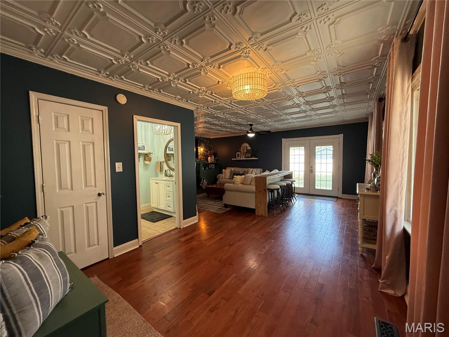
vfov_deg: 85.7
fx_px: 182
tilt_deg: -3.5
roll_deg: +1.1
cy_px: 168
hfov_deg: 102.1
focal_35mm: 14
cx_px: 224
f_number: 2.2
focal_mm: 2.22
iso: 400
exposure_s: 1/120
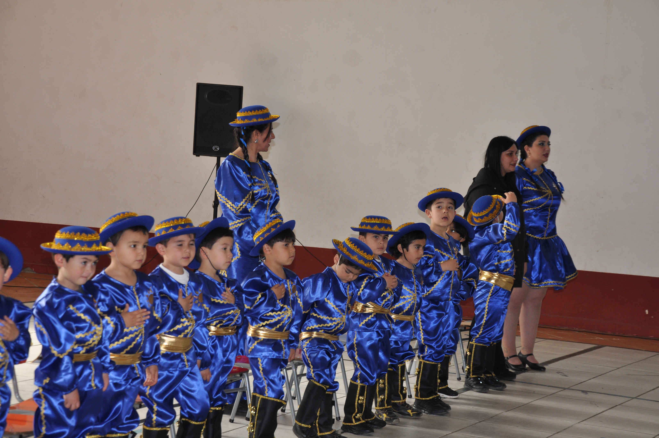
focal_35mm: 78
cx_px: 330
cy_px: 219
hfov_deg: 26.0
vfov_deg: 17.4
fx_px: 1426
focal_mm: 52
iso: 400
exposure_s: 1/125
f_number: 5
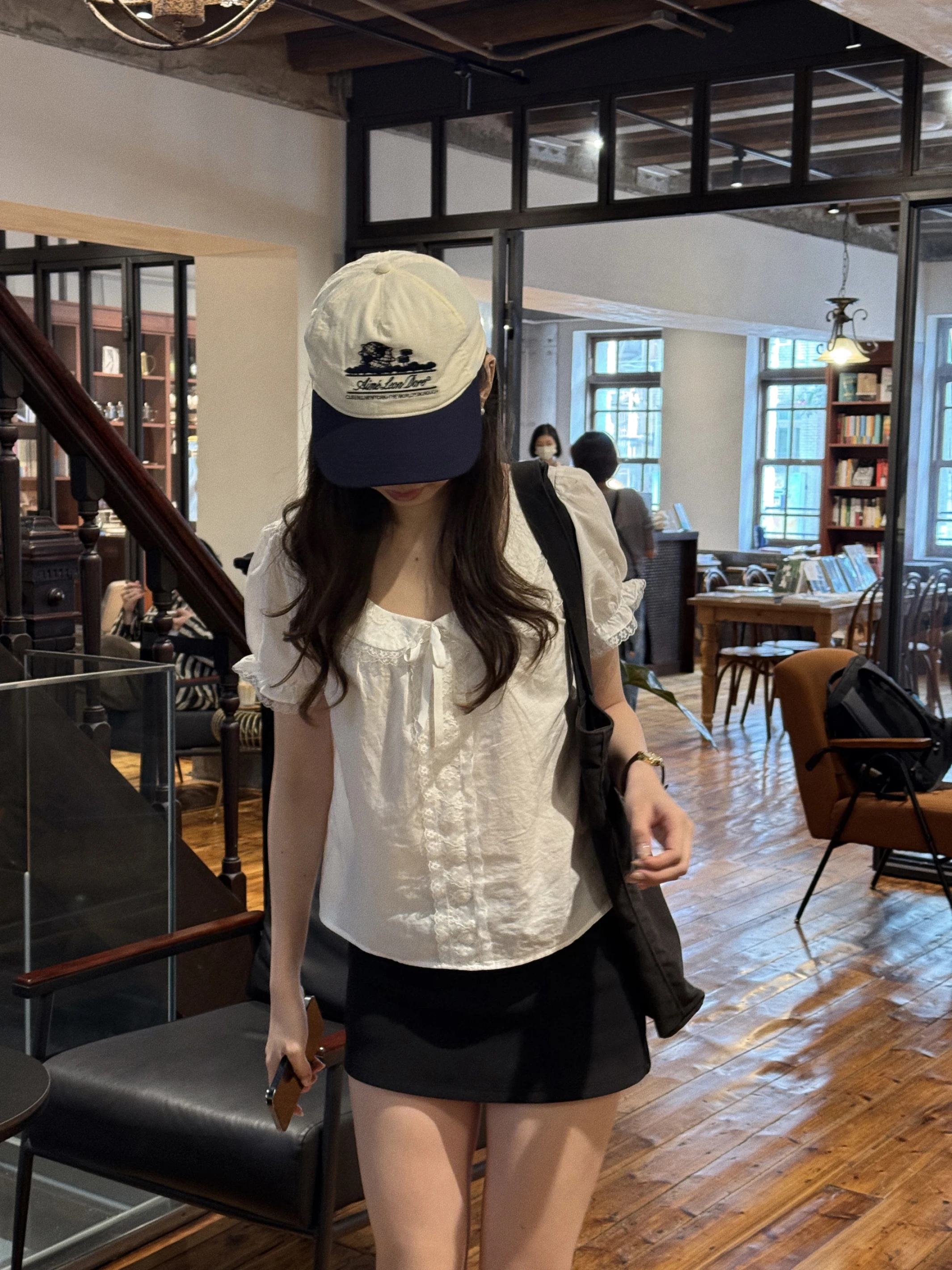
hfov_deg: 30.3
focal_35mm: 48
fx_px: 1760
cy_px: 635
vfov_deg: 39.7
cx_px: 476
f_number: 1.78
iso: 250
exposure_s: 1/40
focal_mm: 6.76
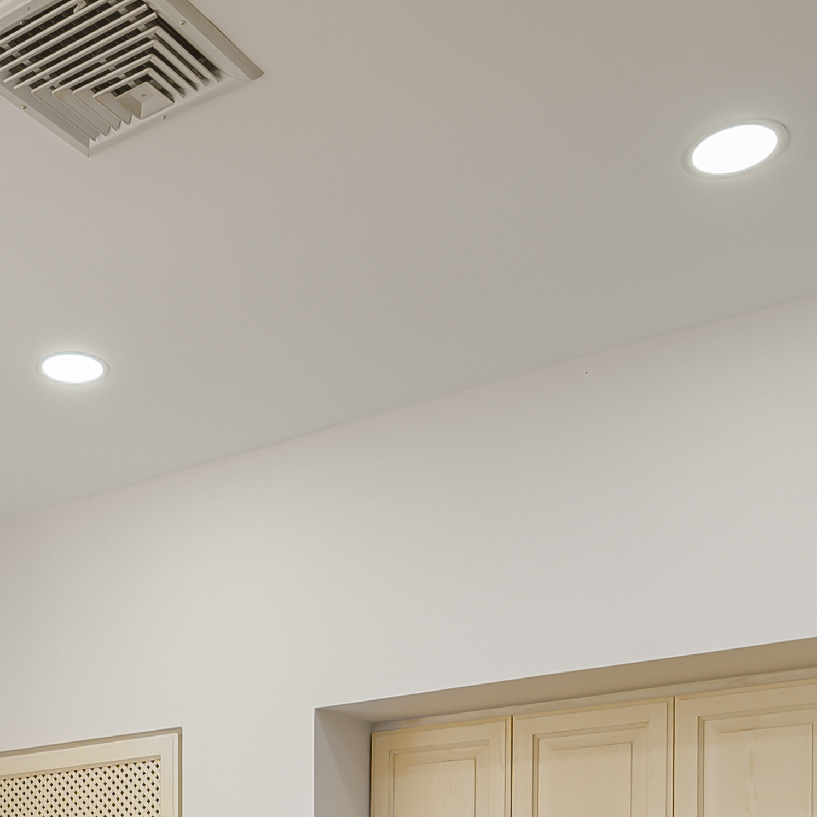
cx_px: 182
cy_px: 1015
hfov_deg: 34.4
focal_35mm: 48
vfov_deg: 29.6
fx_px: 1282
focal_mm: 14
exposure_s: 1/5
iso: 100
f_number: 8
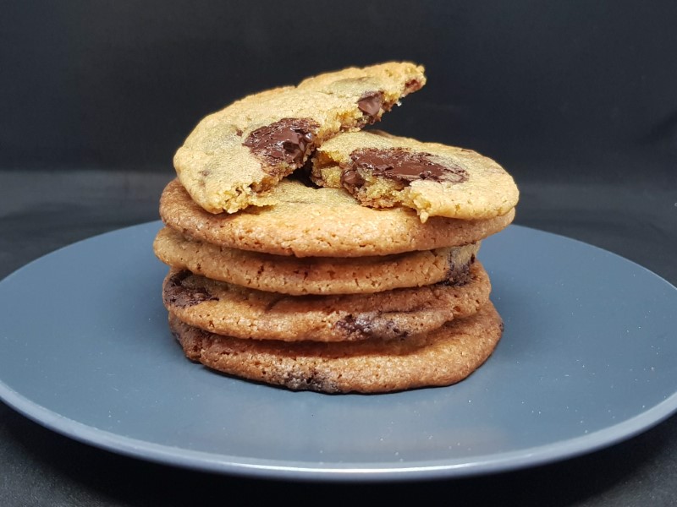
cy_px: 254
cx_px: 338
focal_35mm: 26
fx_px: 508
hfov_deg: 67.3
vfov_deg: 53.1
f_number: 1.7
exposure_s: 1/33
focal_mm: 4.2
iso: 200
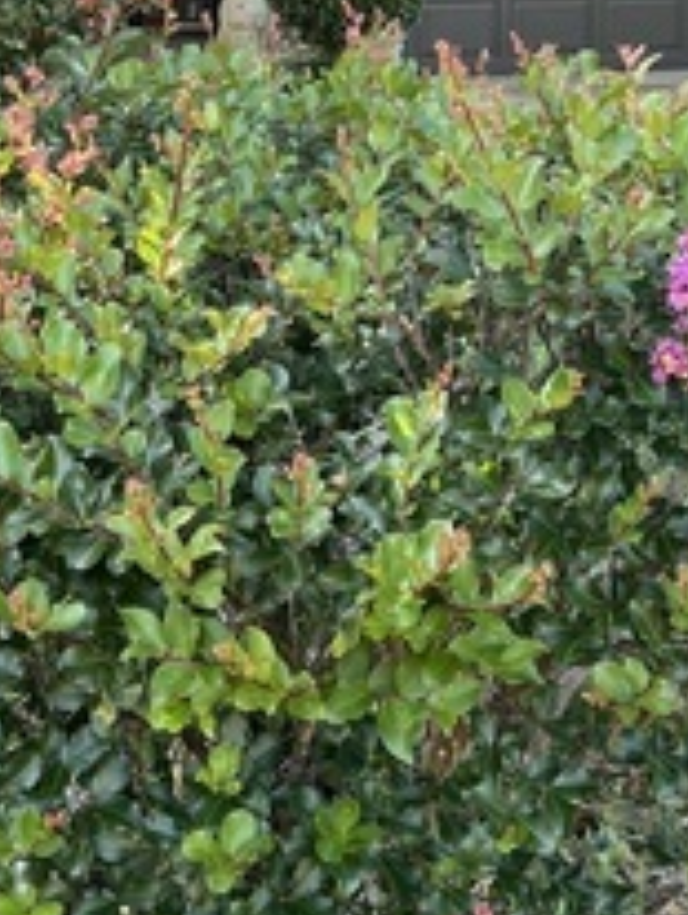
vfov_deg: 22.5
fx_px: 2221
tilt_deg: -3.4
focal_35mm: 84
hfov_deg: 17.6
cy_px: 42
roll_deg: +0.9
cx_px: 289
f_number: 1.5
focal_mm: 5.7
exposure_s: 1/145
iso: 50
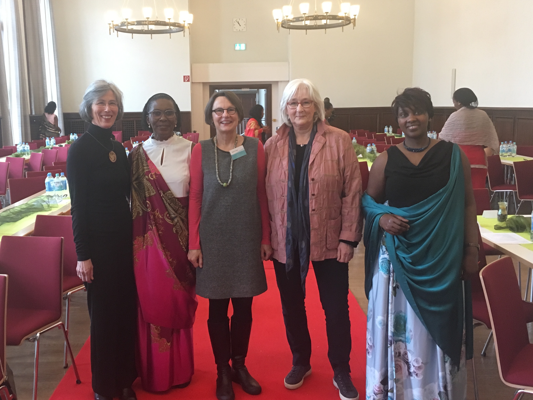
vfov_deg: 38.6
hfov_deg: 50.0
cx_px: 237
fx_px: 570
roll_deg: +1.4
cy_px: 184
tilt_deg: -6.7
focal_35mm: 37
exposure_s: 1/20
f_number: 2.2
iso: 200
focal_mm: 4.15
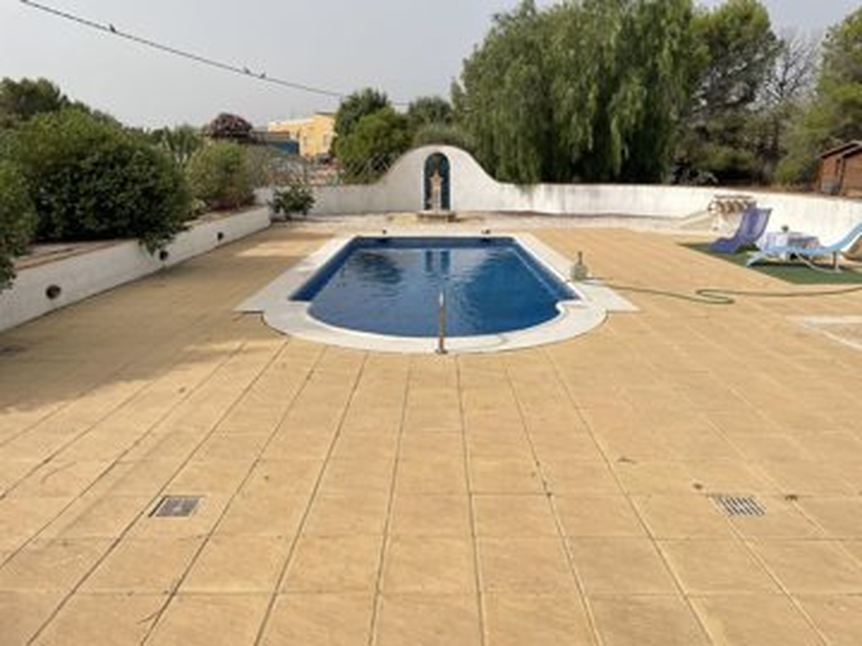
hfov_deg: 67.3
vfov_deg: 53.1
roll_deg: +0.6
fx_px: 647
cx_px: 431
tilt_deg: -12.8
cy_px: 323
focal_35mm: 26
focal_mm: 4.2
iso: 32
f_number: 1.6
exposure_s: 1/5556
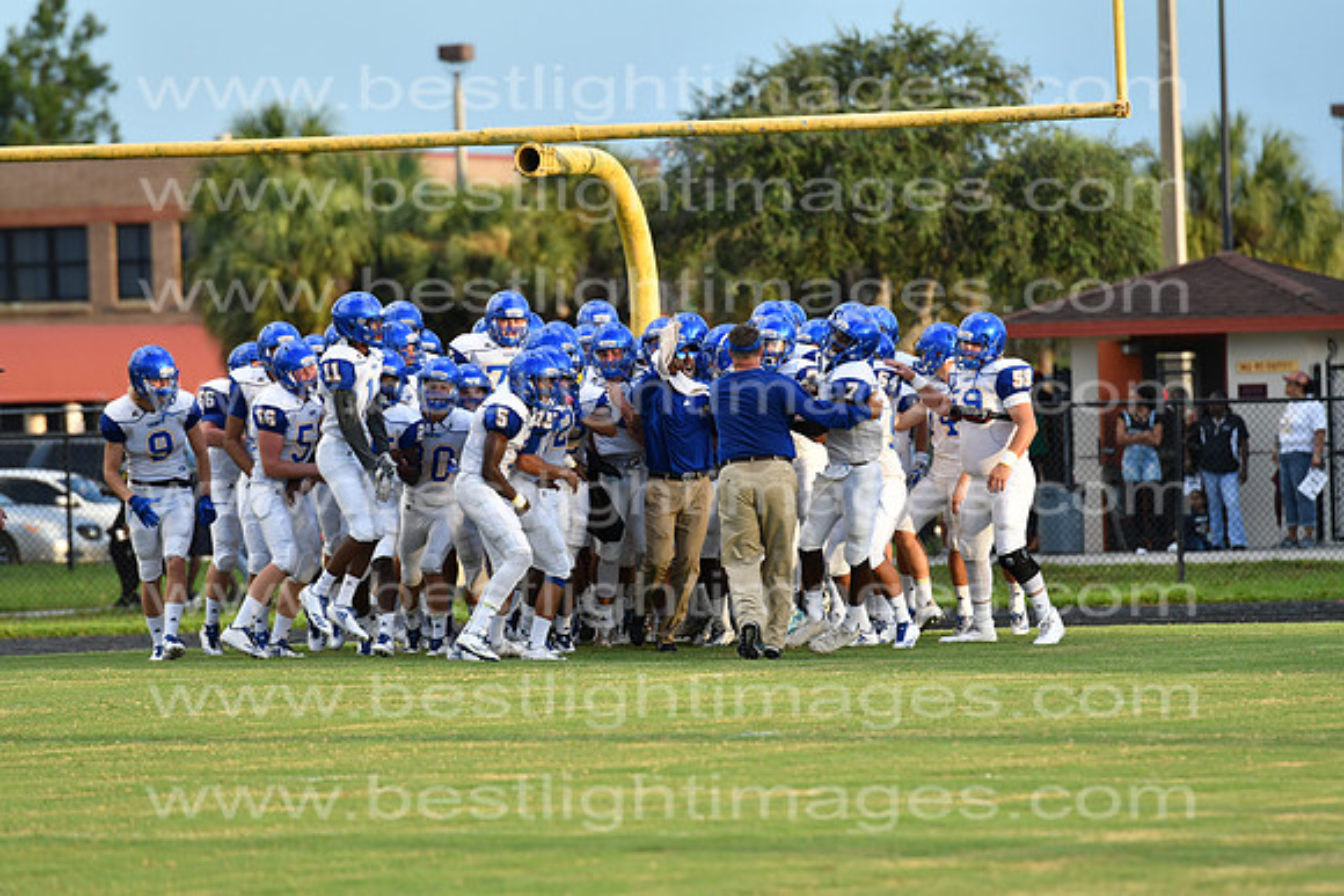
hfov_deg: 6.9
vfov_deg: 4.6
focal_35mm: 300
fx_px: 11202
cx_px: 672
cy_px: 448
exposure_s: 1/1250
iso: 400
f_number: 4
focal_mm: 200
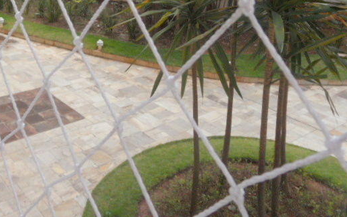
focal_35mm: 44
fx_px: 416
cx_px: 109
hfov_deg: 44.4
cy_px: -22
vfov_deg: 26.8
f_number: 3.4
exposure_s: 1/250
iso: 80
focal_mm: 3.6
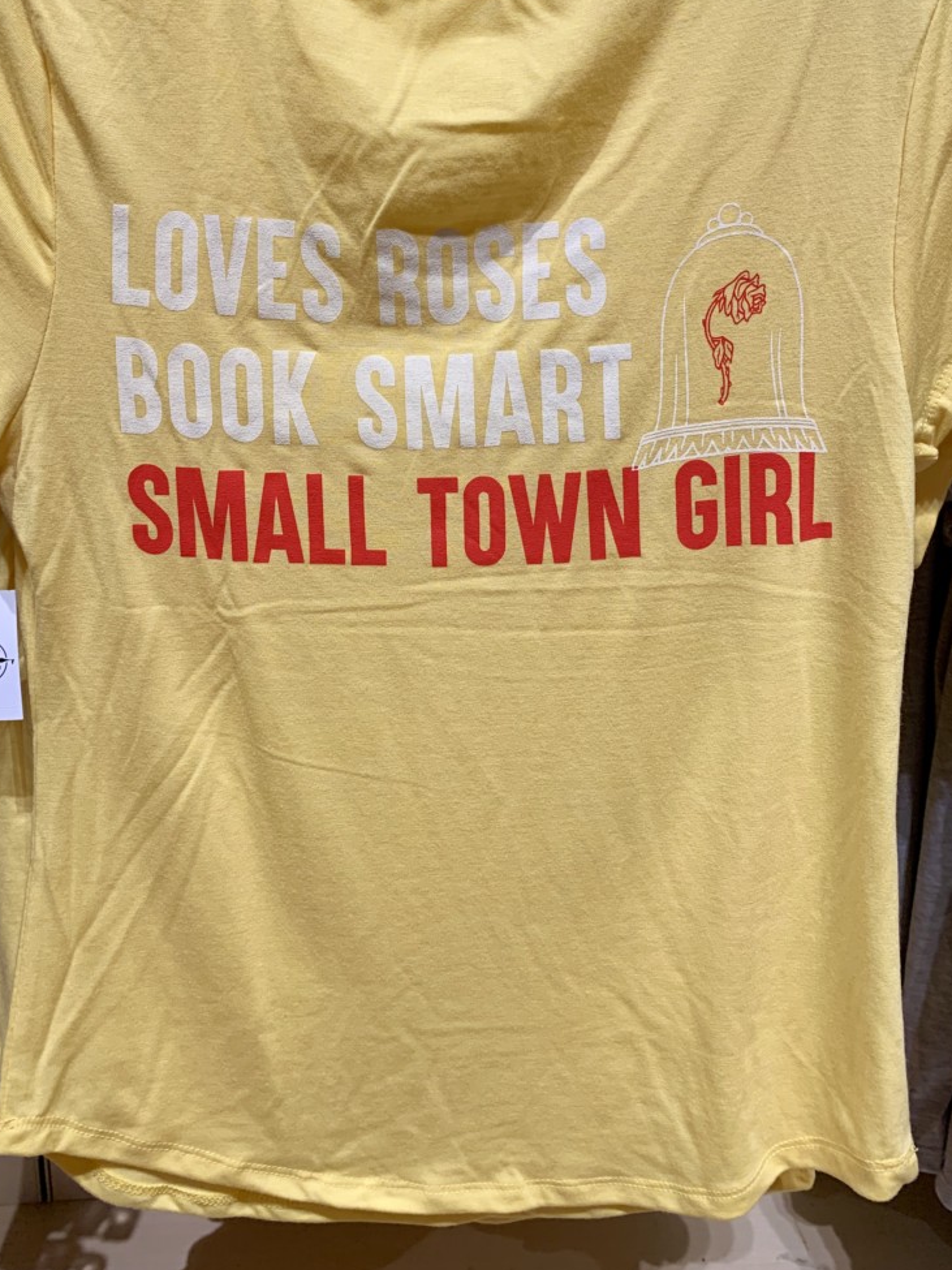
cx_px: 483
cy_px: 517
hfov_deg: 44.2
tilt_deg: -10.5
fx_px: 1174
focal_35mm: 32
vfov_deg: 56.4
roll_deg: +0.1
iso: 80
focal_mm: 4.25
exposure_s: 1/120
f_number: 1.8
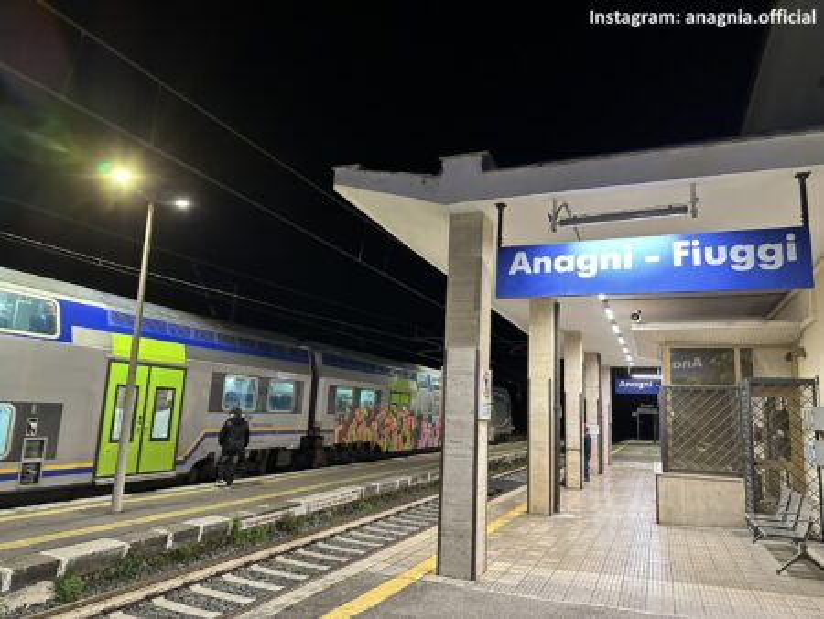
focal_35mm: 24
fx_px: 572
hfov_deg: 71.6
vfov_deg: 56.9
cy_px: 310
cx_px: 412
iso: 640
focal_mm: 6.86
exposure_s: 1/60
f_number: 1.78
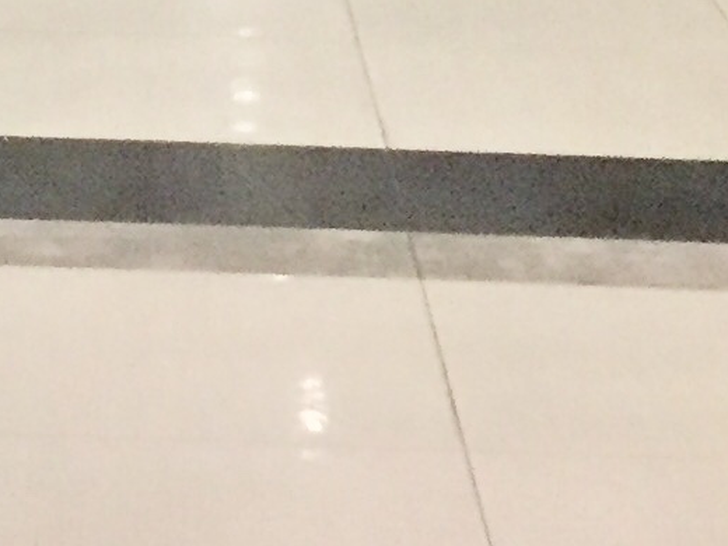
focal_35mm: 182
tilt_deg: +0.8
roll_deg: -0.9
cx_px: -120
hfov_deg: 10.7
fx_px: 3828
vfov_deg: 7.3
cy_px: -1011
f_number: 2.2
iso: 400
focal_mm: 4.15
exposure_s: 1/17
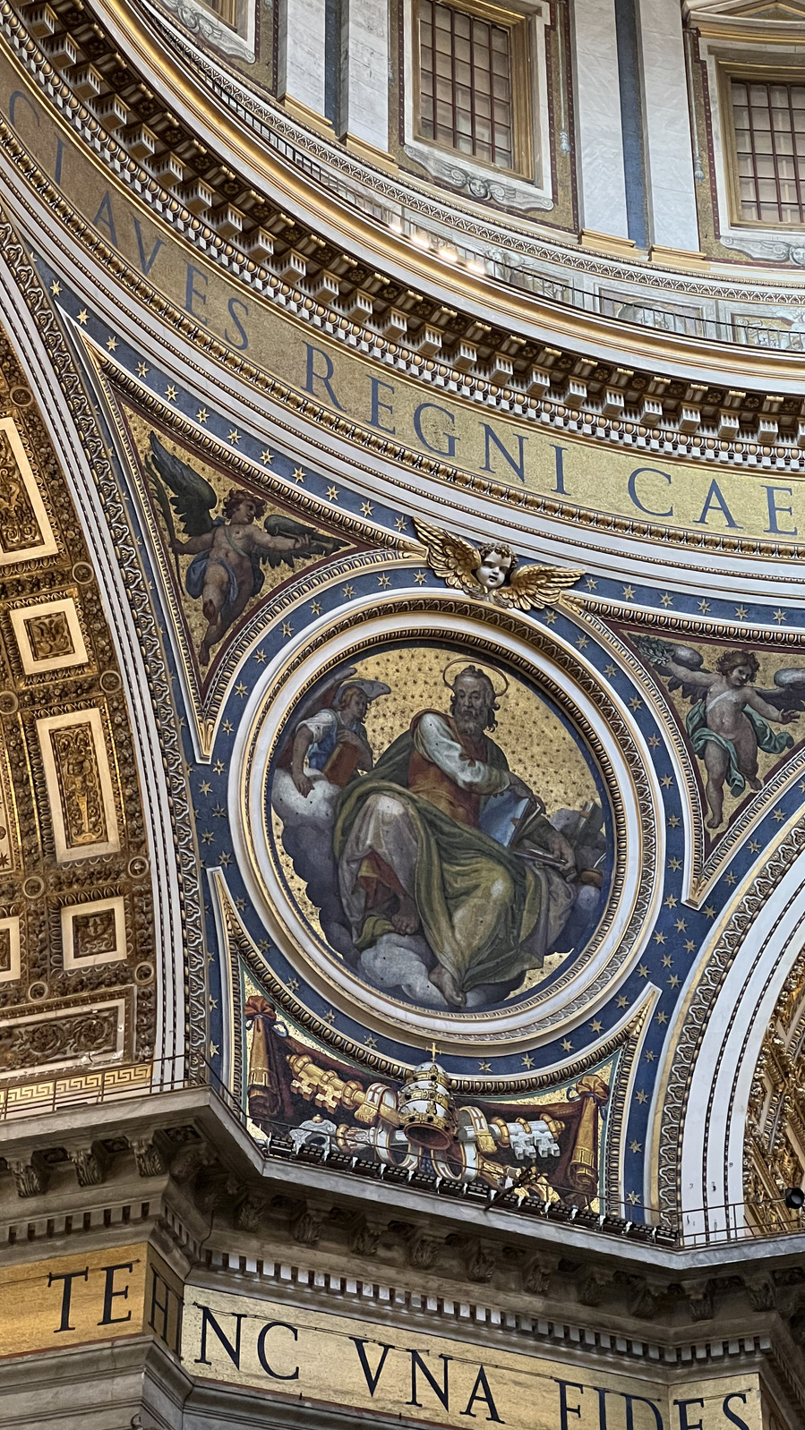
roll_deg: +1.9
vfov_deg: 25.3
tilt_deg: +37.6
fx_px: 3187
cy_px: 715
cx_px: 509
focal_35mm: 84
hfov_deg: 14.4
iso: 500
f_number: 2.8
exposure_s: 1/50
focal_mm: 9
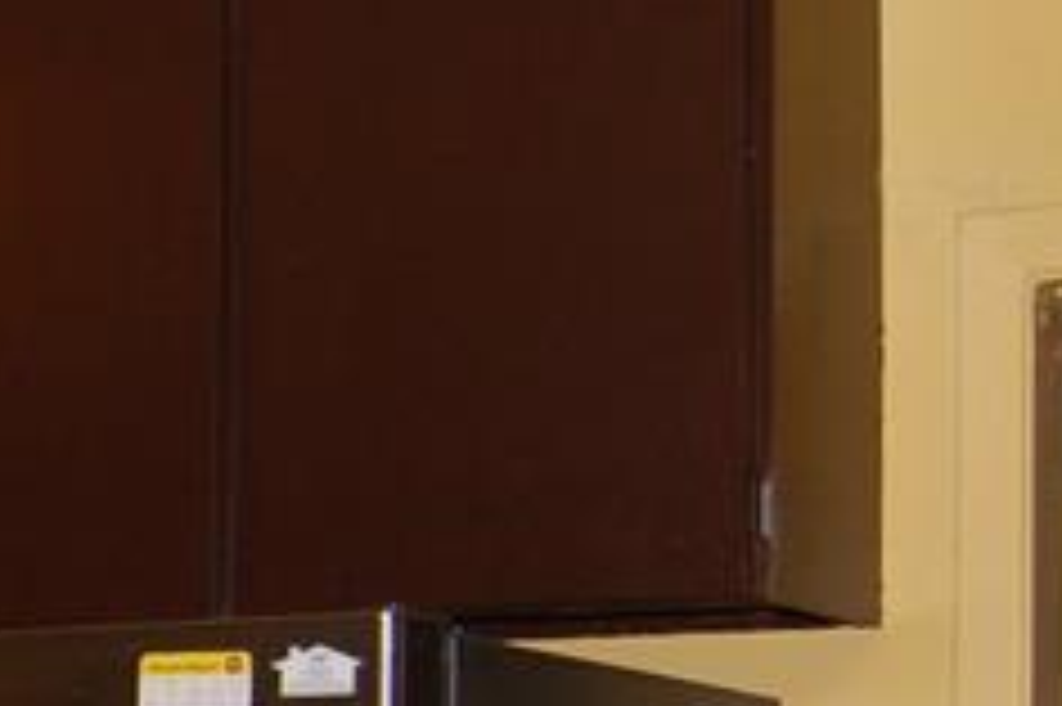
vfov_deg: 11.4
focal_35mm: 117
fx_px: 3449
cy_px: 908
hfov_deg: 16.2
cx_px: -468
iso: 400
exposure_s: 1/60
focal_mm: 18
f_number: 3.5
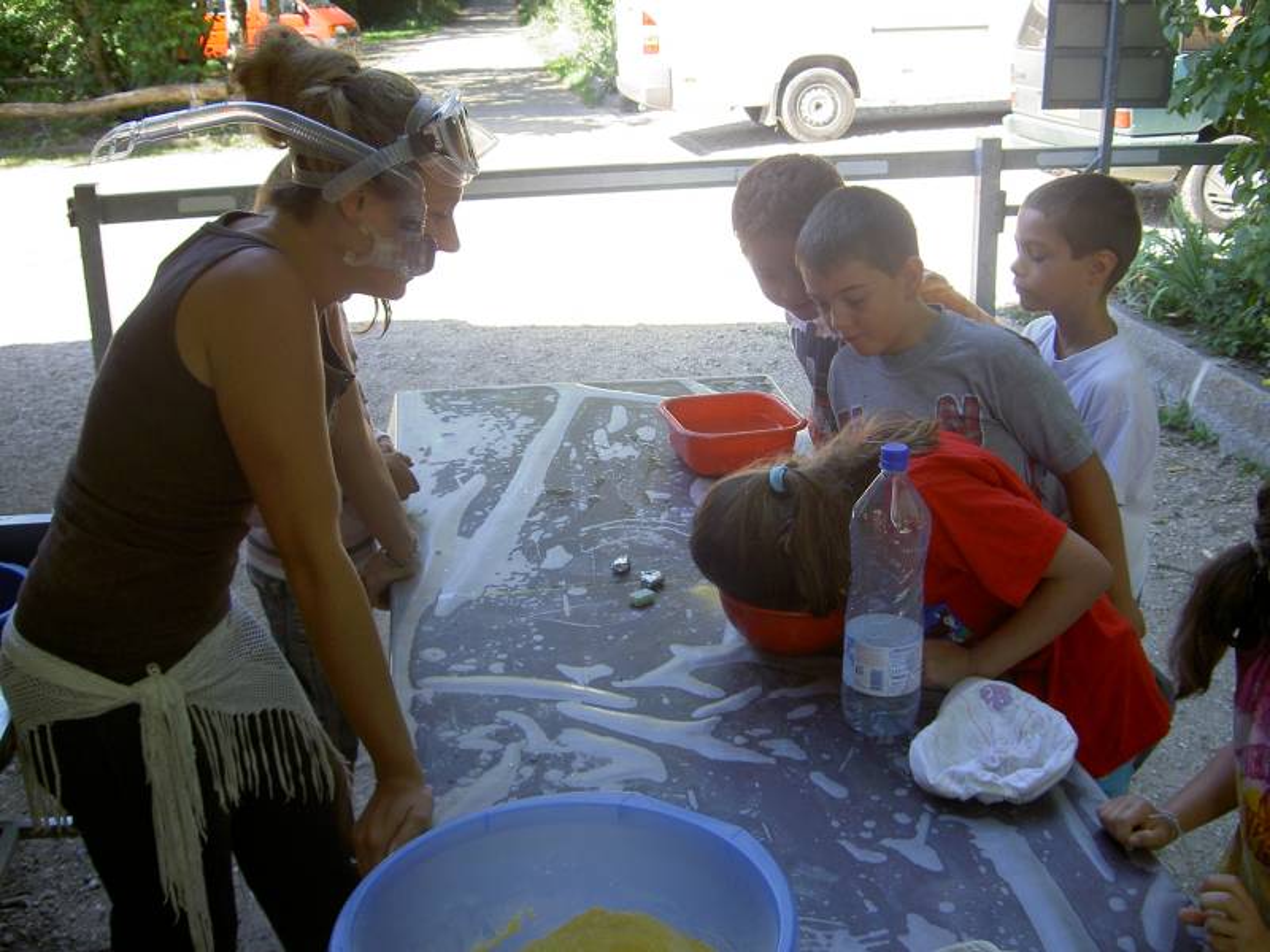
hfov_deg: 47.9
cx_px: 635
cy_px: 476
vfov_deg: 36.8
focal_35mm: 39
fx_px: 1431
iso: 100
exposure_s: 1/160
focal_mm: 8
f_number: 2.8
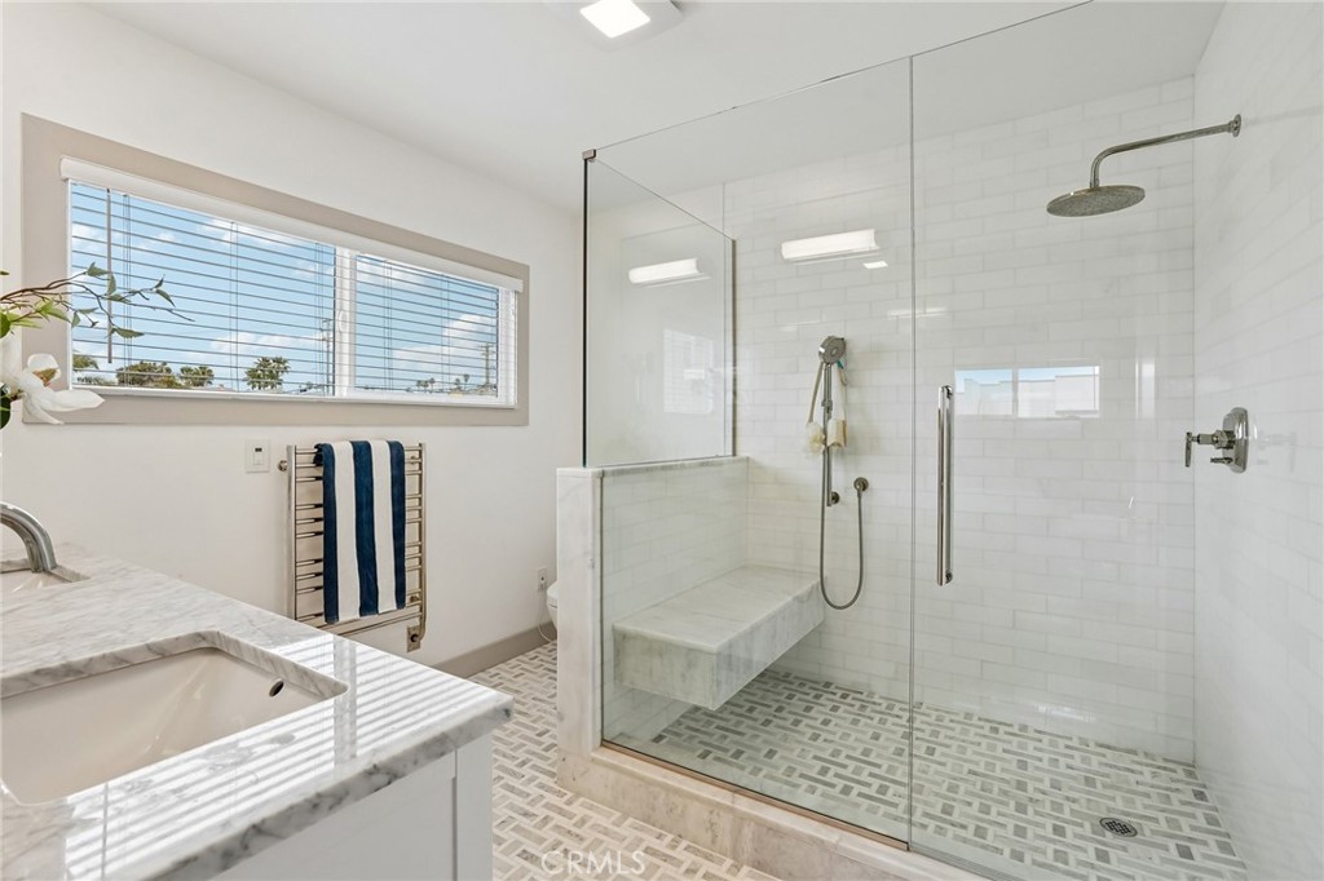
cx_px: 662
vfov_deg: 73.7
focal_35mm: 16
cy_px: 440
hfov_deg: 96.8
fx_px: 588
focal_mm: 16
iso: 400
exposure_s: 1/80
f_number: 8
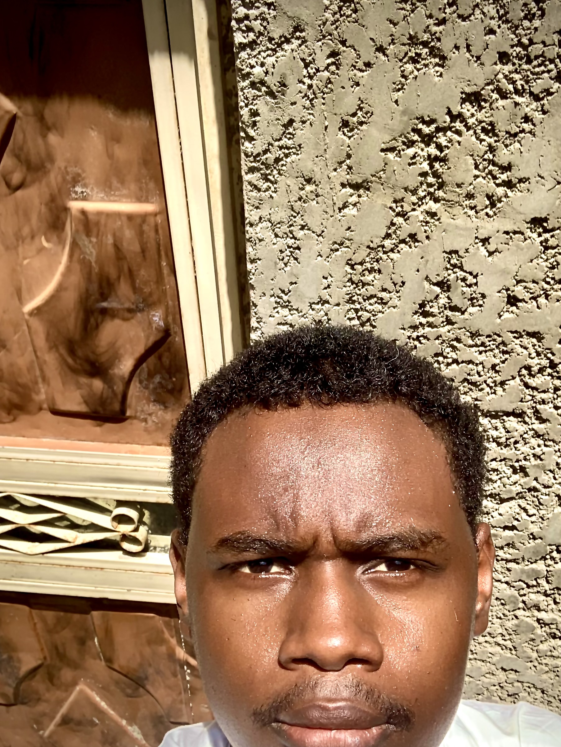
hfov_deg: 35.1
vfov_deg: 45.6
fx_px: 886
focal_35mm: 41
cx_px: 310
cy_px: 426
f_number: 2.2
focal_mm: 2.87
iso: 16
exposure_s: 1/739
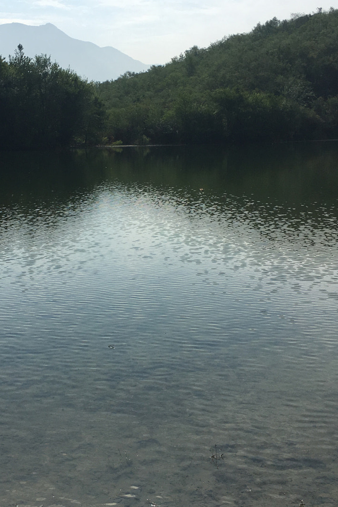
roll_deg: +2.4
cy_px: 245
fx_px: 633
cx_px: 119
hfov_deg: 29.7
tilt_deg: -8.6
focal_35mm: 45
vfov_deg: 43.6
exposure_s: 1/4808
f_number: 2.2
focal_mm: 4.15
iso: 25
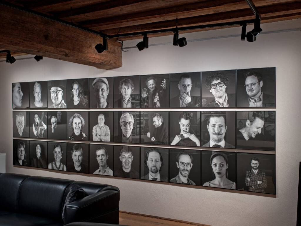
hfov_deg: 42.9
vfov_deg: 32.9
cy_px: 113
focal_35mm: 44
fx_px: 383
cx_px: 150
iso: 800
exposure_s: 1/25
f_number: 6.3
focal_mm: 55
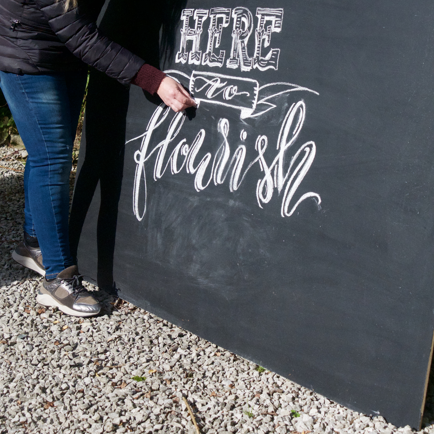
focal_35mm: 68
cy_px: 124
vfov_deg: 25.3
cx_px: 216
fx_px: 960
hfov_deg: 25.5
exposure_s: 1/4000
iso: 1600
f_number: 6.3
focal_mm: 35
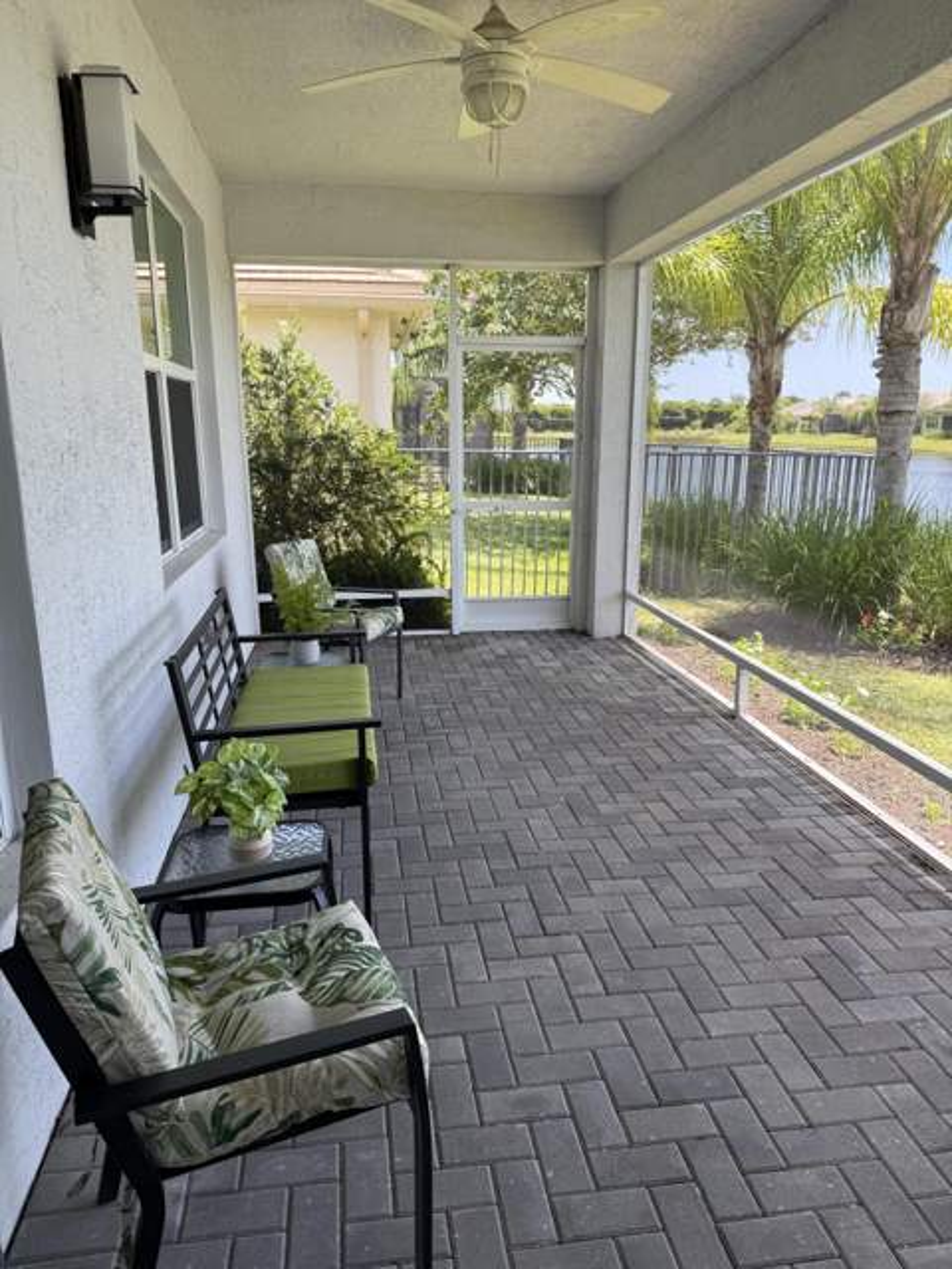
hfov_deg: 56.8
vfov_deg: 71.6
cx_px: 476
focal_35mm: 24
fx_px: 880
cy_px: 634
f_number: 1.78
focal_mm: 6.76
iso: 80
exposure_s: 1/393
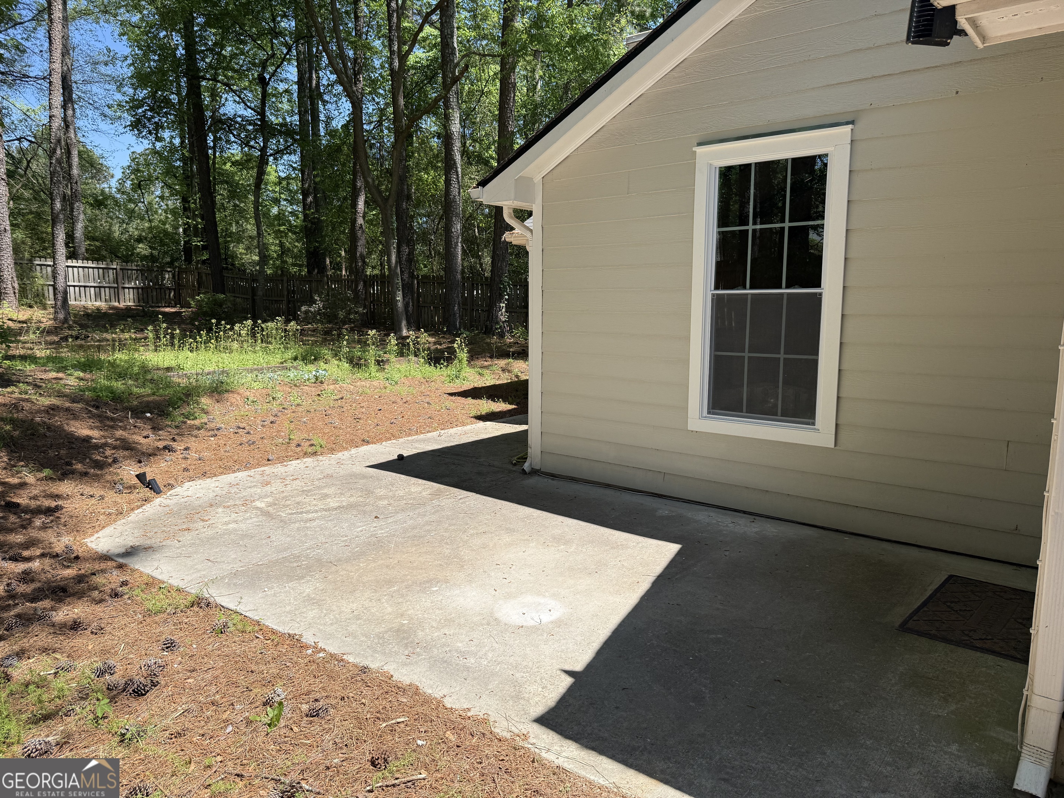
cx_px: 532
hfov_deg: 71.6
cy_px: 399
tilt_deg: -7.7
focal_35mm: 24
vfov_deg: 56.8
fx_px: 738
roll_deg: -0.6
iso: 80
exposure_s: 1/2445
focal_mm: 6.76
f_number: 1.78
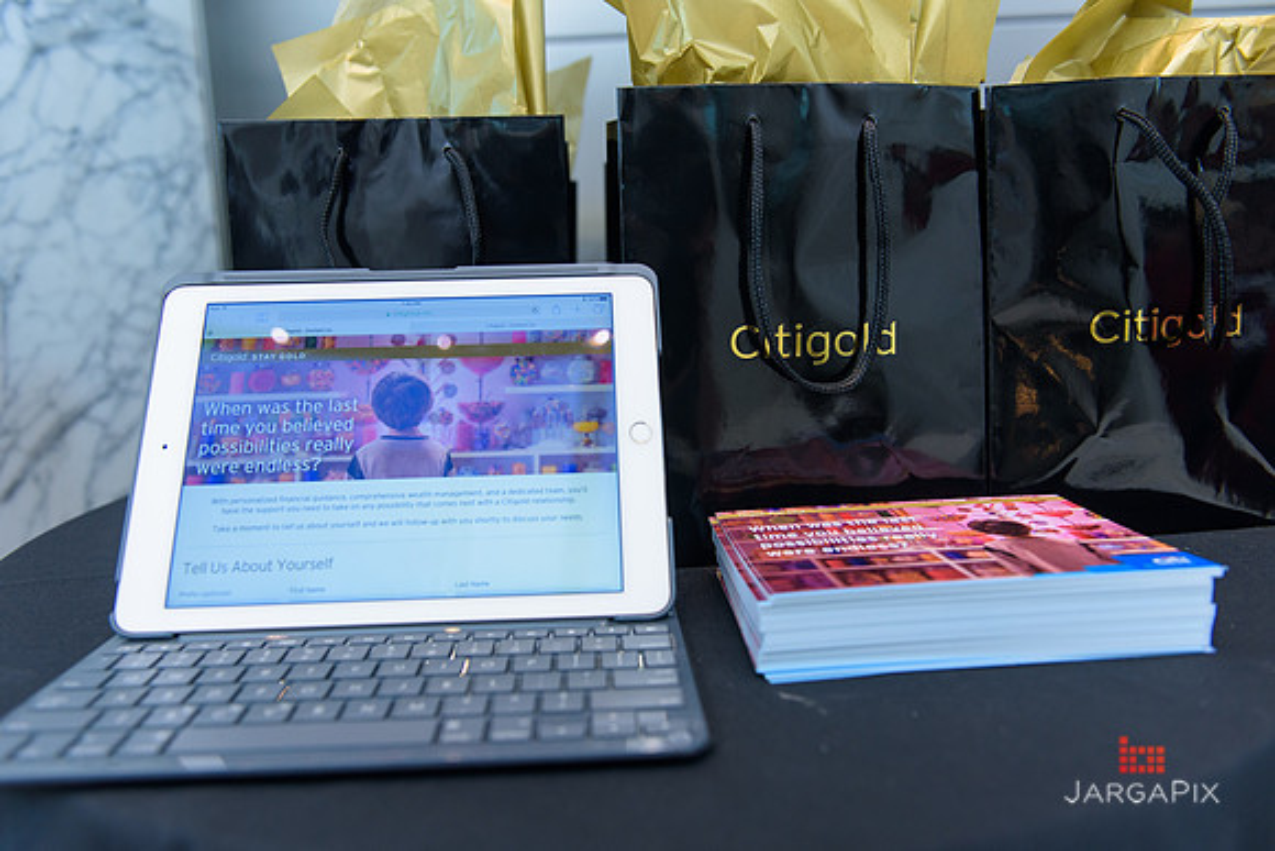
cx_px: 638
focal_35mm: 27
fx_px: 956
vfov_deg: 48.0
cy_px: 426
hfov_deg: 67.4
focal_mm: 27
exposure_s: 1/125
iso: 1000
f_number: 3.2
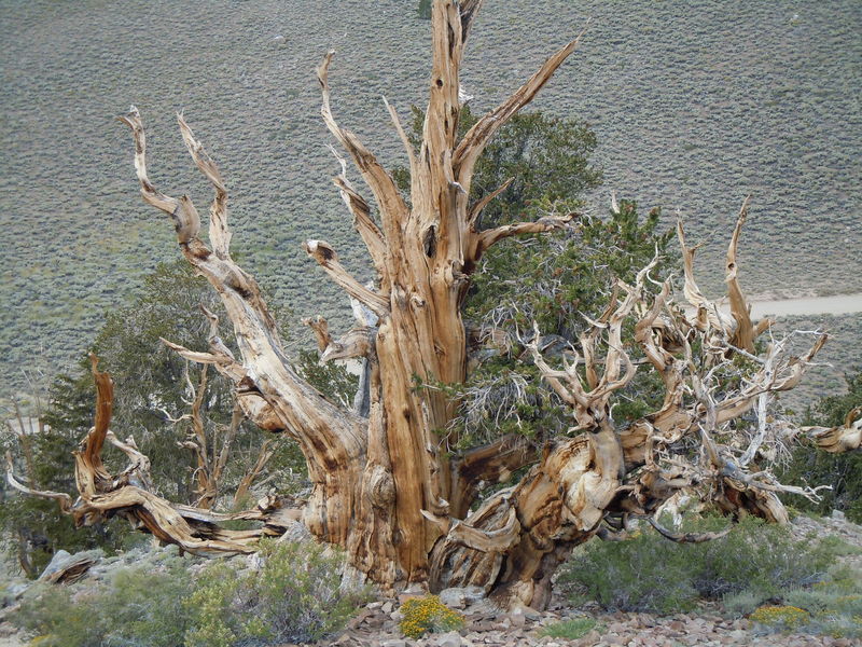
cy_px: 324
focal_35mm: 68
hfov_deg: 28.6
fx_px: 1693
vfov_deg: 21.6
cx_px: 431
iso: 100
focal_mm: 12.2
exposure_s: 1/160
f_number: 4.1
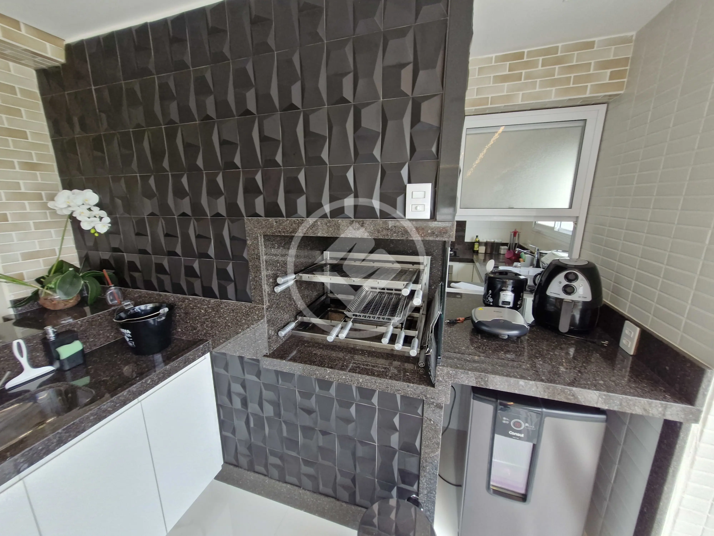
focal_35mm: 13
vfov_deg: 89.9
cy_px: 268
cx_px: 357
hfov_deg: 106.2
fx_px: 268
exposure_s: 1/120
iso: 80
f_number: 2.2
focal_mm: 1.74
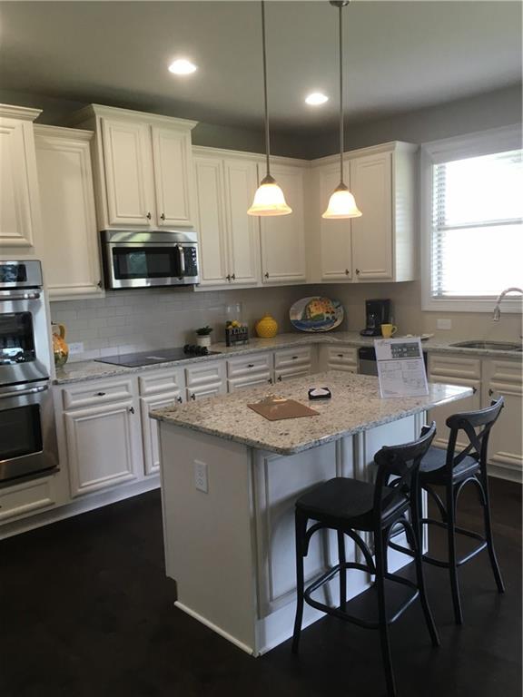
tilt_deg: -8.8
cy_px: 348
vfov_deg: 61.7
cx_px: 262
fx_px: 584
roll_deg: +1.2
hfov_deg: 48.2
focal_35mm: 29
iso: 32
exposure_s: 1/30
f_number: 2.2
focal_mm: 4.15
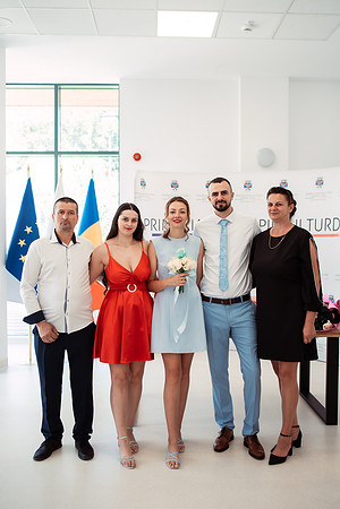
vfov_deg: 54.4
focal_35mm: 35
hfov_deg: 37.9
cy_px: 254
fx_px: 496
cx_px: 170
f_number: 3.2
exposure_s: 1/400
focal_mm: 35
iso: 400
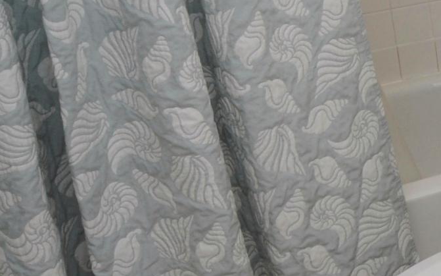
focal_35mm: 82
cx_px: 817
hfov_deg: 18.8
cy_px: 24
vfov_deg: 15.7
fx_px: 985
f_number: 18
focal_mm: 18
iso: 640
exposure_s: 1/40
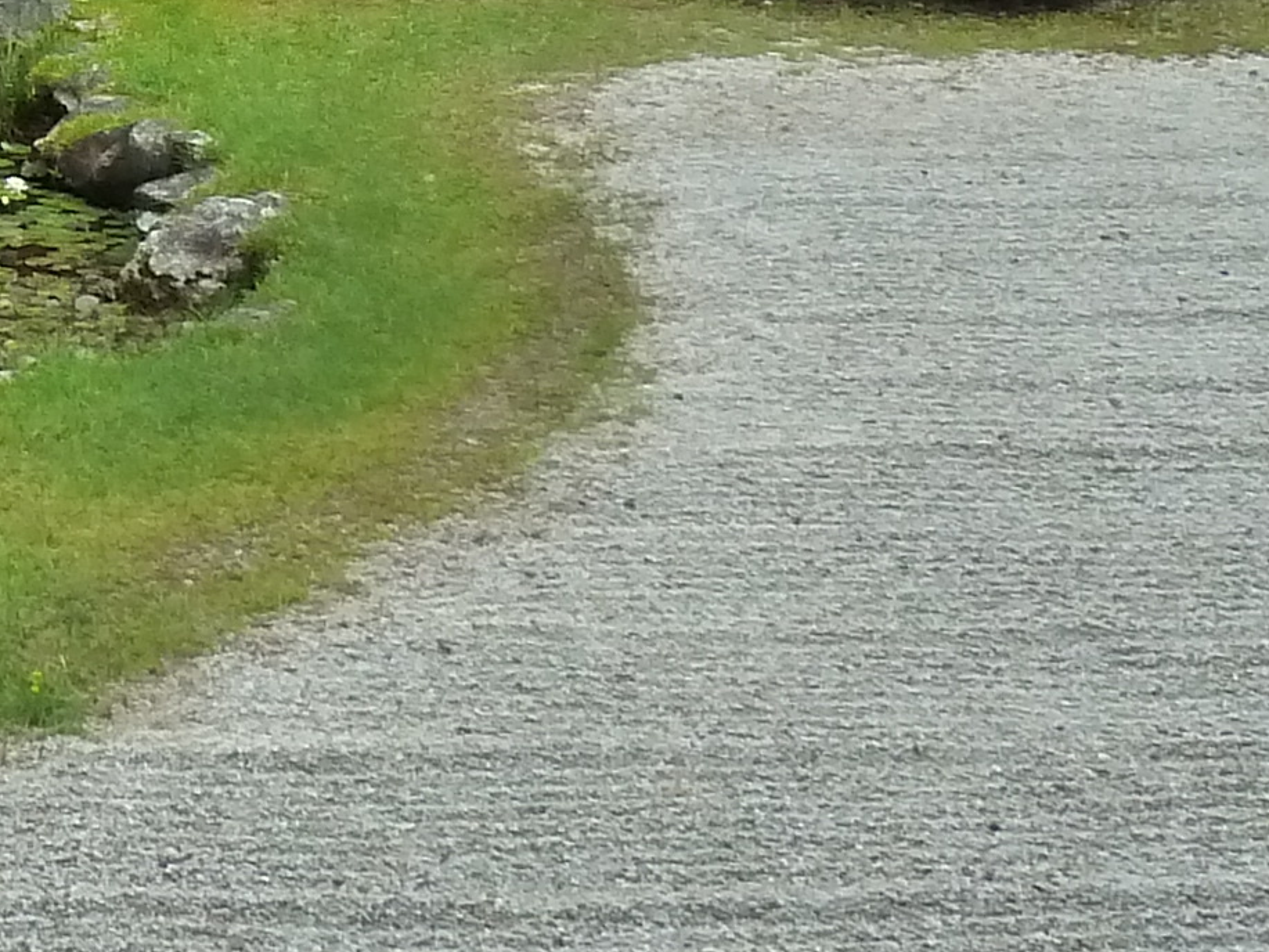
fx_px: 3996
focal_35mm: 109
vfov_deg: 12.8
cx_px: -1085
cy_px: -531
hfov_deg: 15.3
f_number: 4
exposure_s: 1/200
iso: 200
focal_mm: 4.1
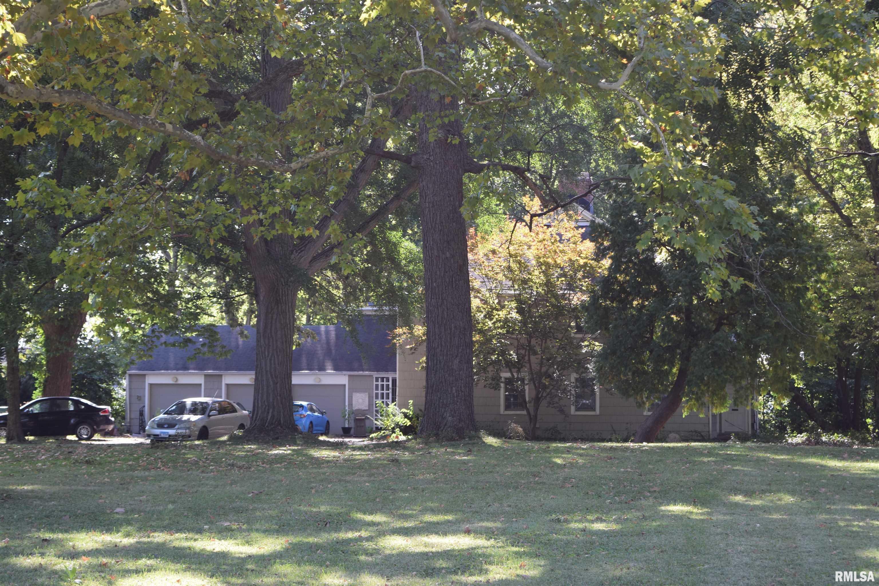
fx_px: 2014
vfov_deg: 16.6
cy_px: 293
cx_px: 440
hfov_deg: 24.6
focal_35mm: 82
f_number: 6.3
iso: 400
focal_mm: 55
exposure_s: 1/160
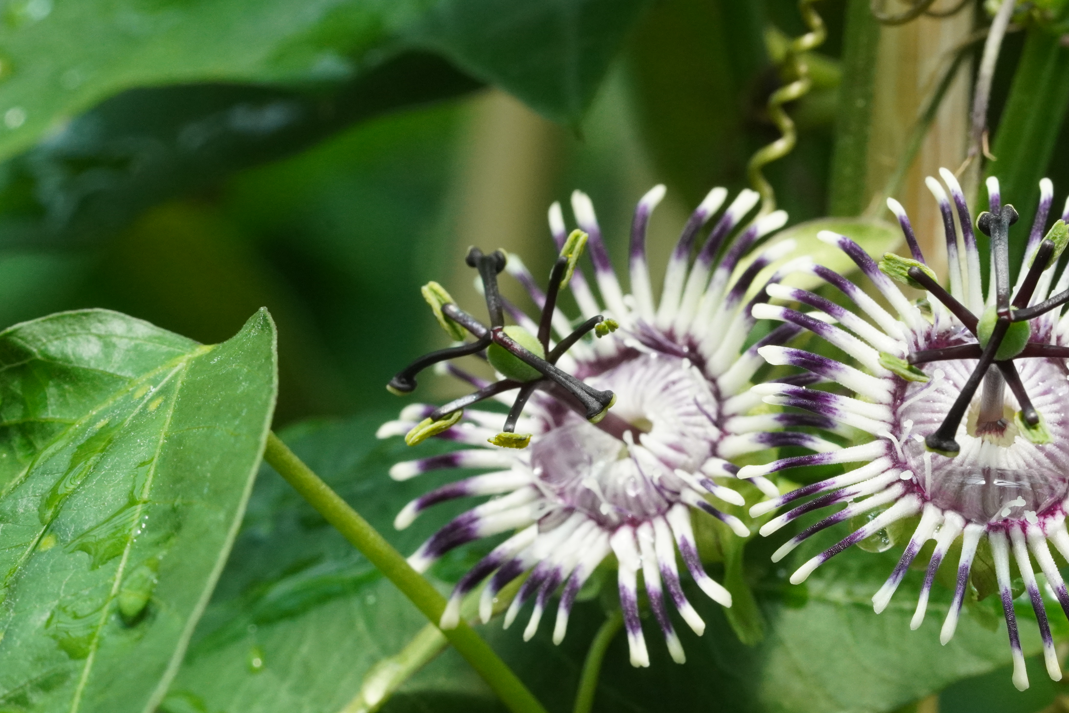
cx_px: 724
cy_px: 384
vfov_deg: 7.5
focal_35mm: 184
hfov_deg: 11.2
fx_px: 5464
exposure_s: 1/160
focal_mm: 90
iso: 2000
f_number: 13
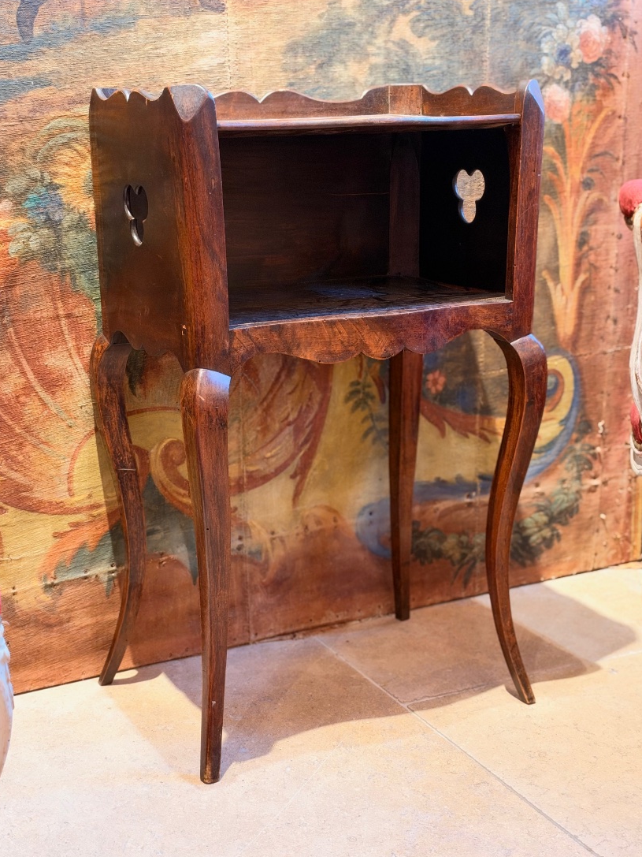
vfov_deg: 36.2
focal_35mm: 53
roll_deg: +0.0
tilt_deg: -13.2
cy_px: 425
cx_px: 294
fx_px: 1311
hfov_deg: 27.5
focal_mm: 6.93
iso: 320
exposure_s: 1/25
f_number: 1.48
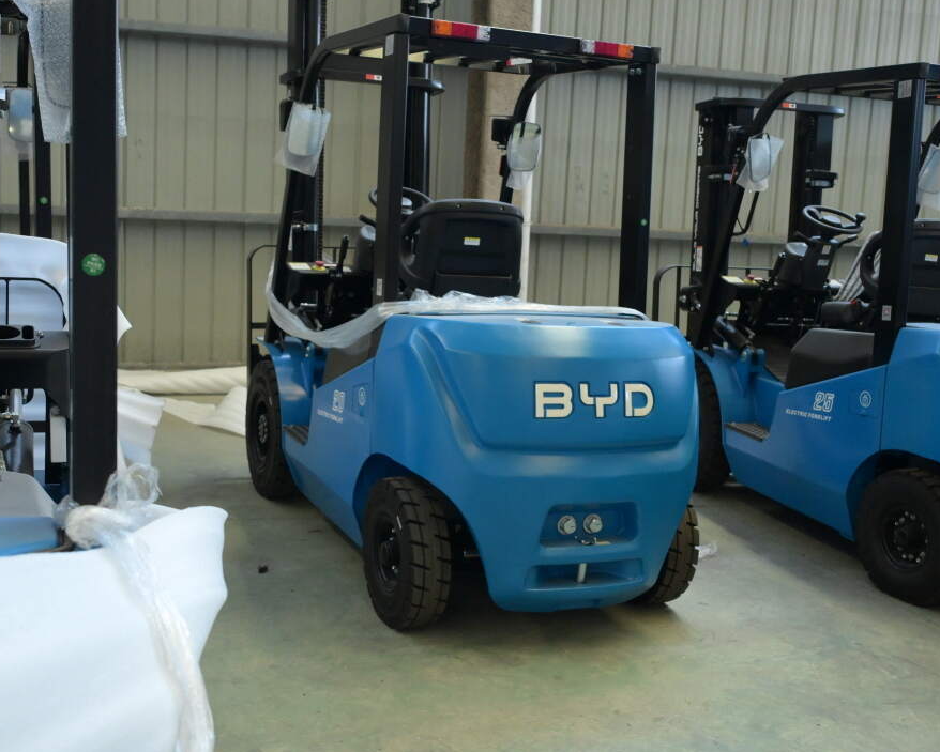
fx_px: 1141
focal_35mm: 41
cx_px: 434
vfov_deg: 36.5
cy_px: 375
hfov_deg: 44.7
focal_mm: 24
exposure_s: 1/500
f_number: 4
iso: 3200
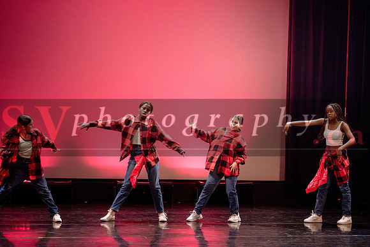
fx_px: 1164
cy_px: 114
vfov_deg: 12.1
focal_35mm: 113
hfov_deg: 18.1
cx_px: 199
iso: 1600
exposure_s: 1/200
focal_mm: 105
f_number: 2.8
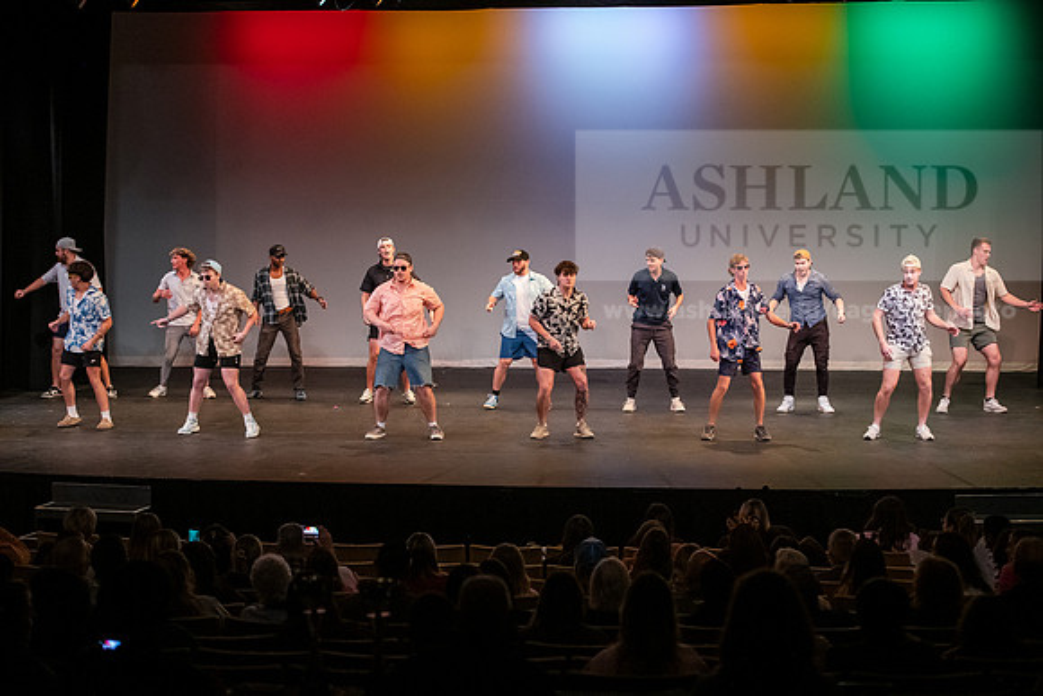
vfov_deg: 19.5
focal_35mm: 70
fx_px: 2028
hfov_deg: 28.8
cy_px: 348
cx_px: 522
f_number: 3.2
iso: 4000
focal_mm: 70
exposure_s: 1/250
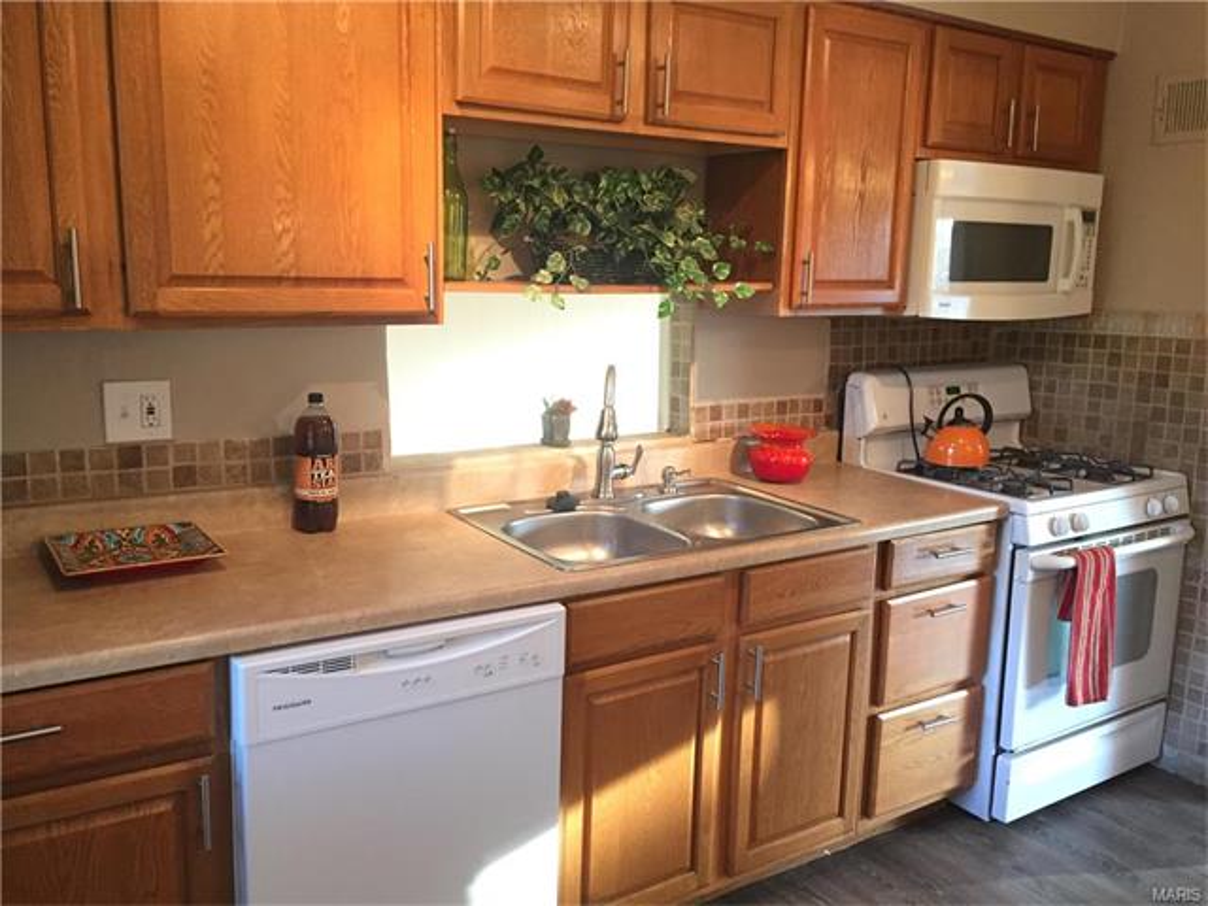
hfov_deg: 61.7
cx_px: 604
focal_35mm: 29
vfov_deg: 48.2
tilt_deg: -10.8
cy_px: 453
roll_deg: -1.2
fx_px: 1012
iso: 160
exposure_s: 1/30
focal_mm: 4.15
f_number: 2.2
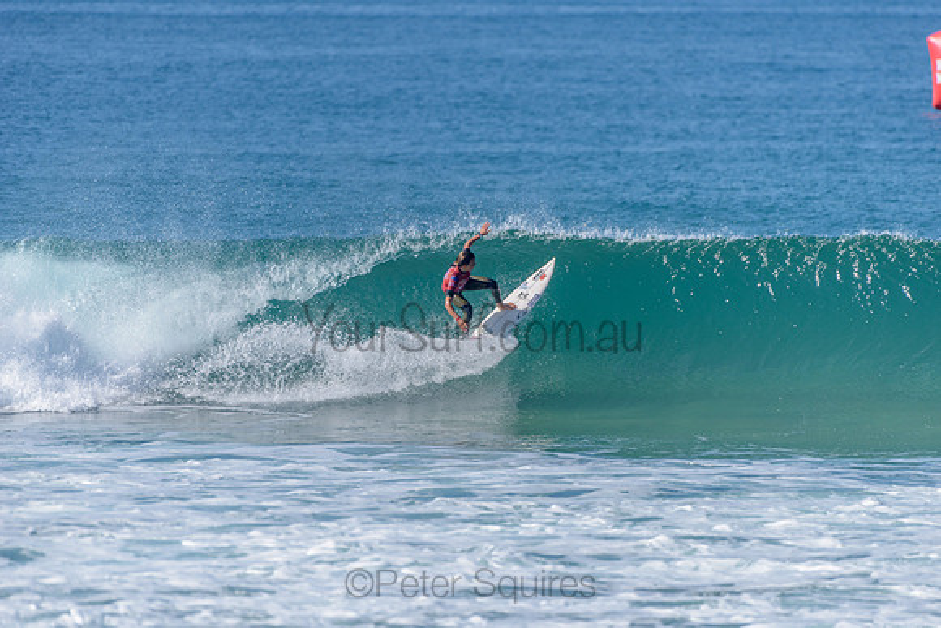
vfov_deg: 2.8
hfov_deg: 4.1
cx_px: 470
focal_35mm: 500
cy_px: 314
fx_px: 13072
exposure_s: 1/2000
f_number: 5.6
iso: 180
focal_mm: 500
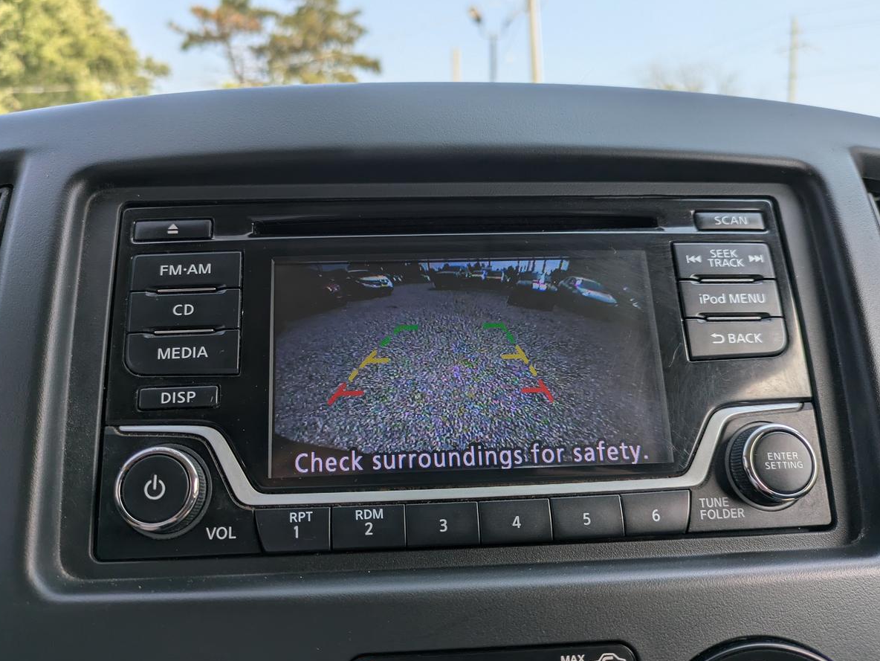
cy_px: 332
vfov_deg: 51.4
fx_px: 687
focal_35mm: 27
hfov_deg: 65.3
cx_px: 441
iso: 47
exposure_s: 1/658
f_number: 1.89
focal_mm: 5.43
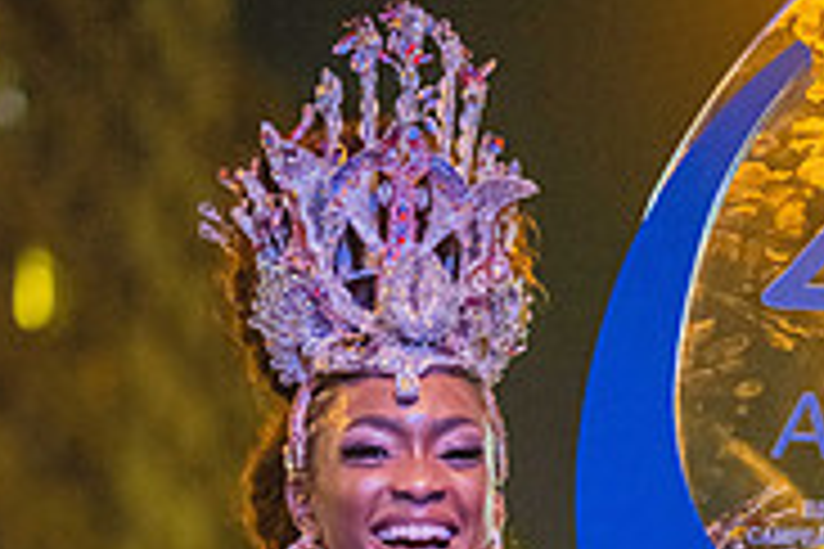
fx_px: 2815
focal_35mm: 123
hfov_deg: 16.5
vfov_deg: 10.9
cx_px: 644
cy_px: 716
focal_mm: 50
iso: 6400
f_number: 1.2
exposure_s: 1/250
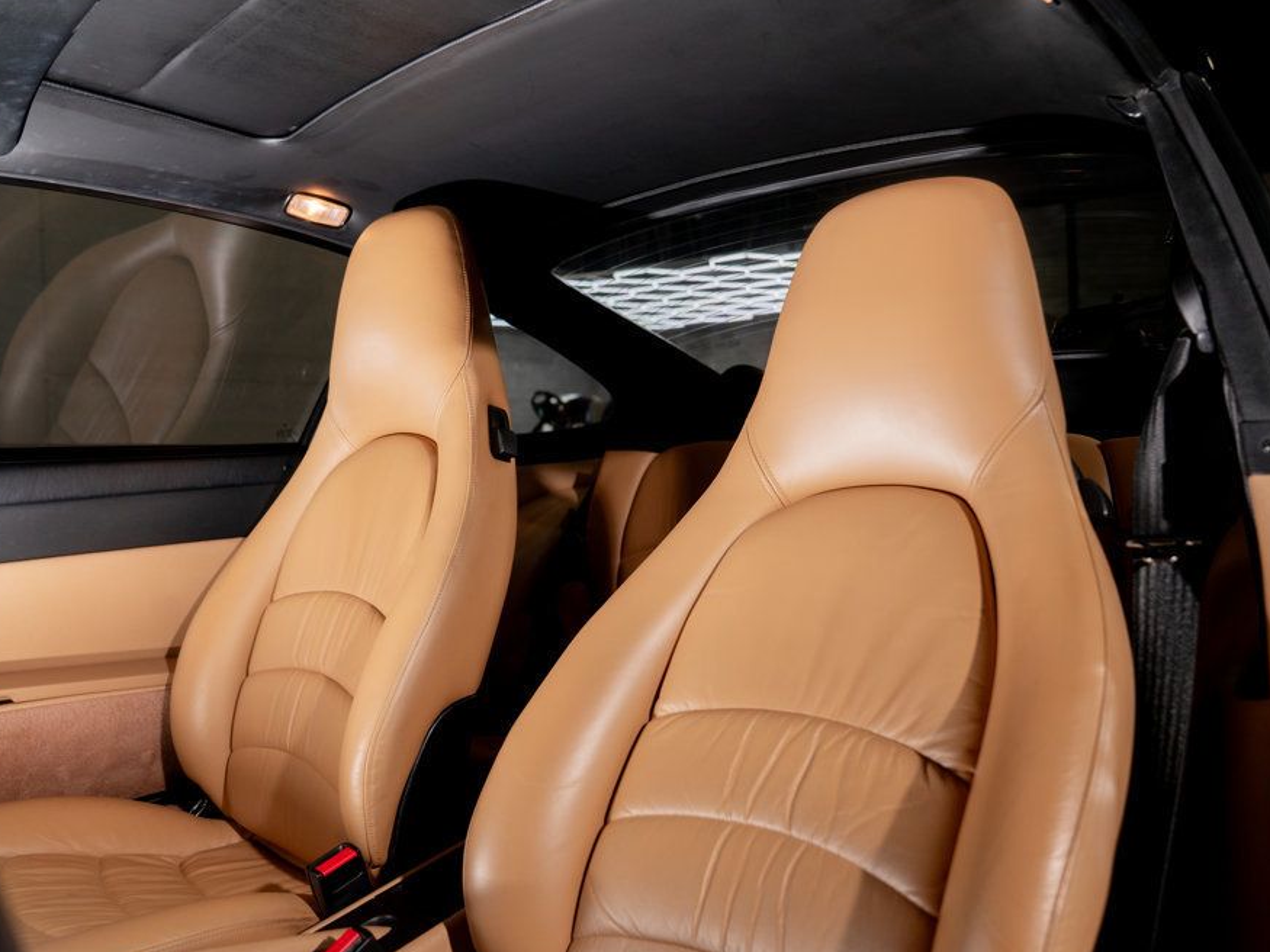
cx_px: 628
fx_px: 990
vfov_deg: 51.3
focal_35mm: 27
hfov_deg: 65.3
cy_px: 484
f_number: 3.5
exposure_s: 1/80
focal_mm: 24
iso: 160
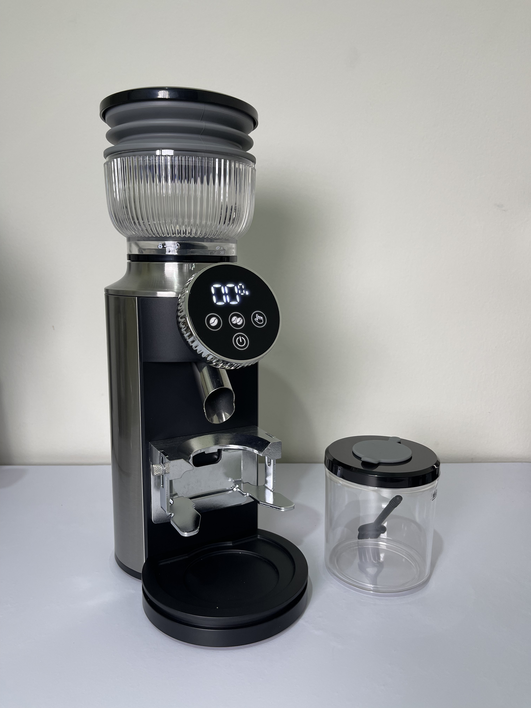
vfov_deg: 69.4
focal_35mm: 25
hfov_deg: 54.9
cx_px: 266
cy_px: 354
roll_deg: +0.1
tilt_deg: -11.1
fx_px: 511
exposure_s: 1/100
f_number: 1.6
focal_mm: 5.1
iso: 80
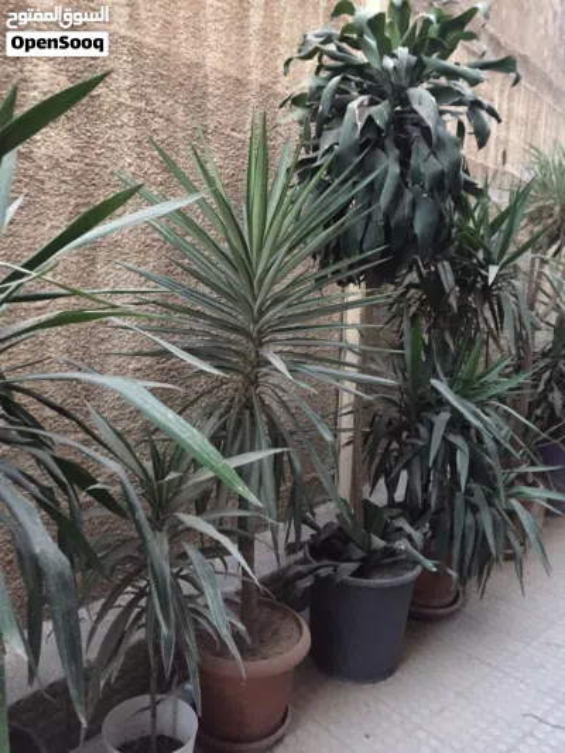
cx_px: 282
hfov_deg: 48.2
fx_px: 631
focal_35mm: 29
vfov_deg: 61.6
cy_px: 376
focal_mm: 4.15
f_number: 2.2
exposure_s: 1/17
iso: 500
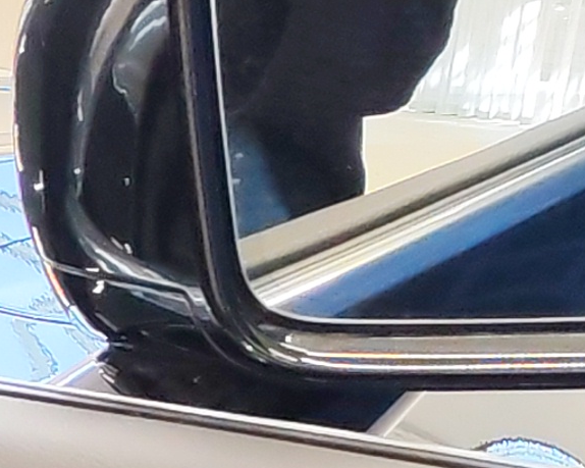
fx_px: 3739
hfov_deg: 7.4
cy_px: 1120
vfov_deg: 6.8
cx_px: -1423
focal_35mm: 216
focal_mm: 6.12
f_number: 1.9
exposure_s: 1/100
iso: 640
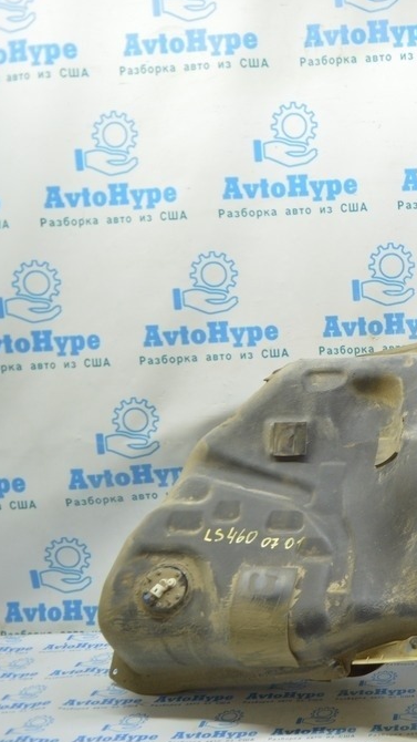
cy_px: 373
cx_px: 489
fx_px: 943
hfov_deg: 23.0
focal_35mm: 48
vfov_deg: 42.9
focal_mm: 20
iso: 400
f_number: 3.5
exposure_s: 1/50
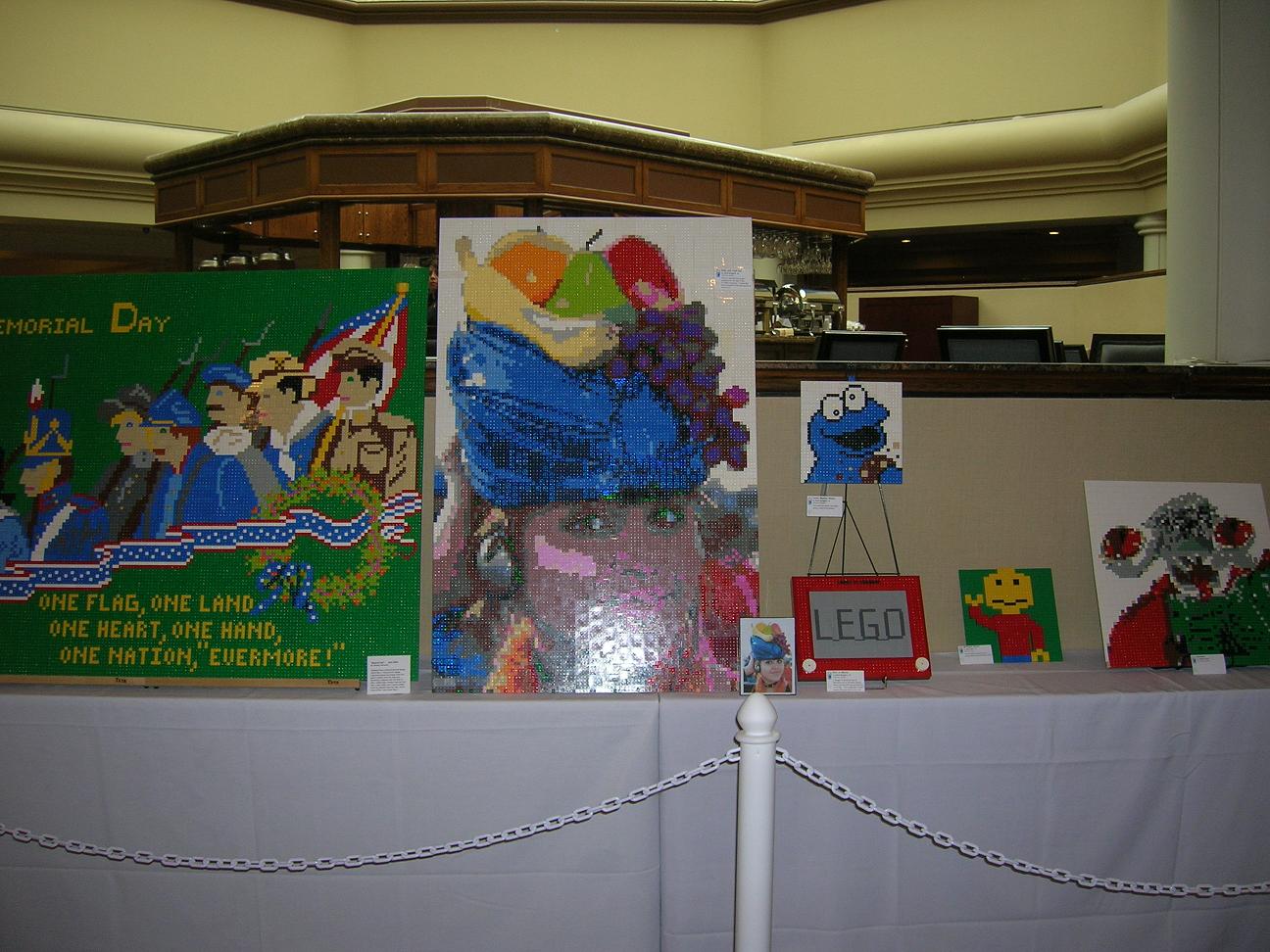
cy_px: 476
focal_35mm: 34
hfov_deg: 54.0
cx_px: 635
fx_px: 1247
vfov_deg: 41.8
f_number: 2.9
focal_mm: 5.7
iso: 64
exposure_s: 1/60.1
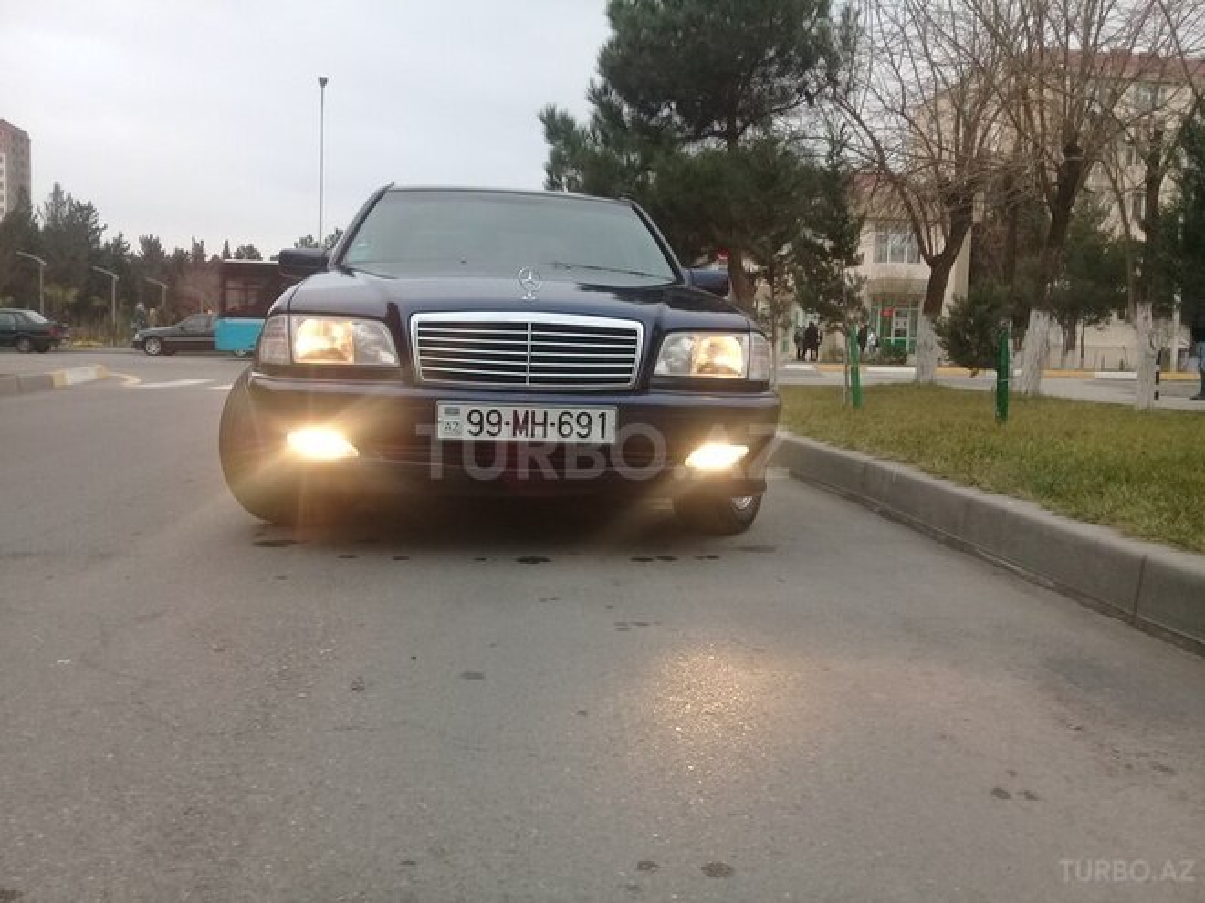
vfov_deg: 45.4
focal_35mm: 31
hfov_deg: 58.4
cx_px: 602
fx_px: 1079
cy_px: 452
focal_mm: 3.3
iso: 64
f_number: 2.2
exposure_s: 1/33
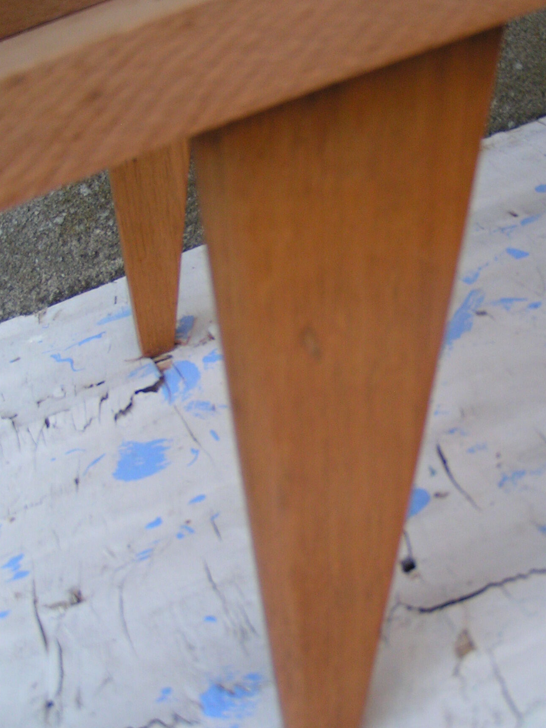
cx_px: 317
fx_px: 946
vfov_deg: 42.1
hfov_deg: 32.1
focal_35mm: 45
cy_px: 343
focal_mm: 5.8
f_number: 2.8
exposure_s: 1/40
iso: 100
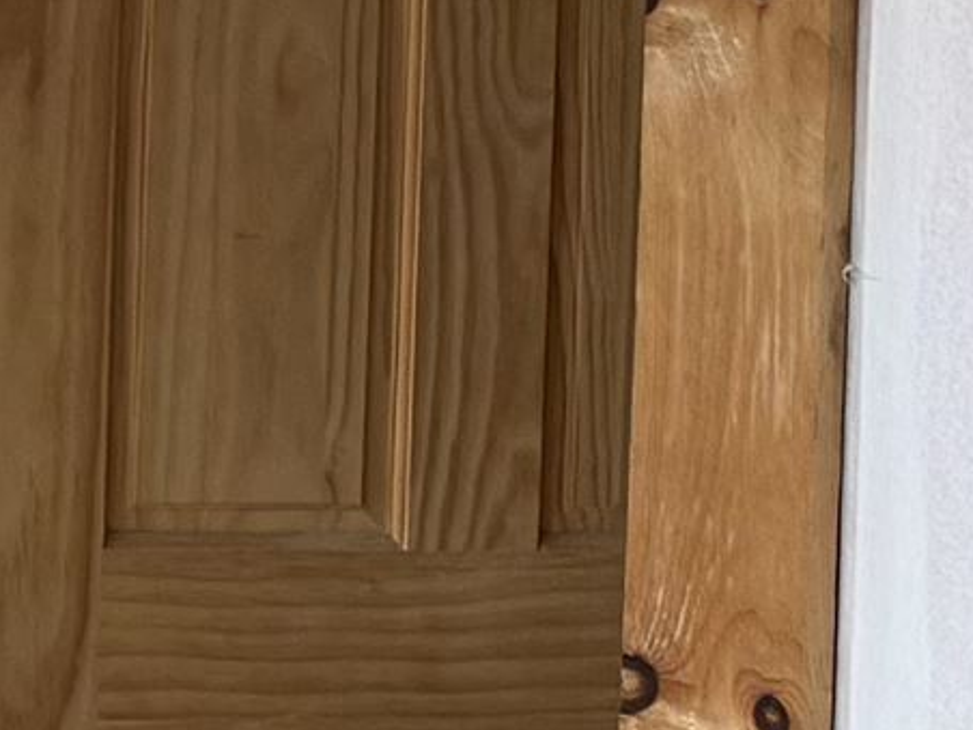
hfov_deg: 8.9
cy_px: -1111
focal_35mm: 163
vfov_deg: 8.3
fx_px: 4582
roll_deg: -0.1
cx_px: -2275
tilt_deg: -0.9
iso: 125
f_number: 1.78
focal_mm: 6.76
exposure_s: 1/121
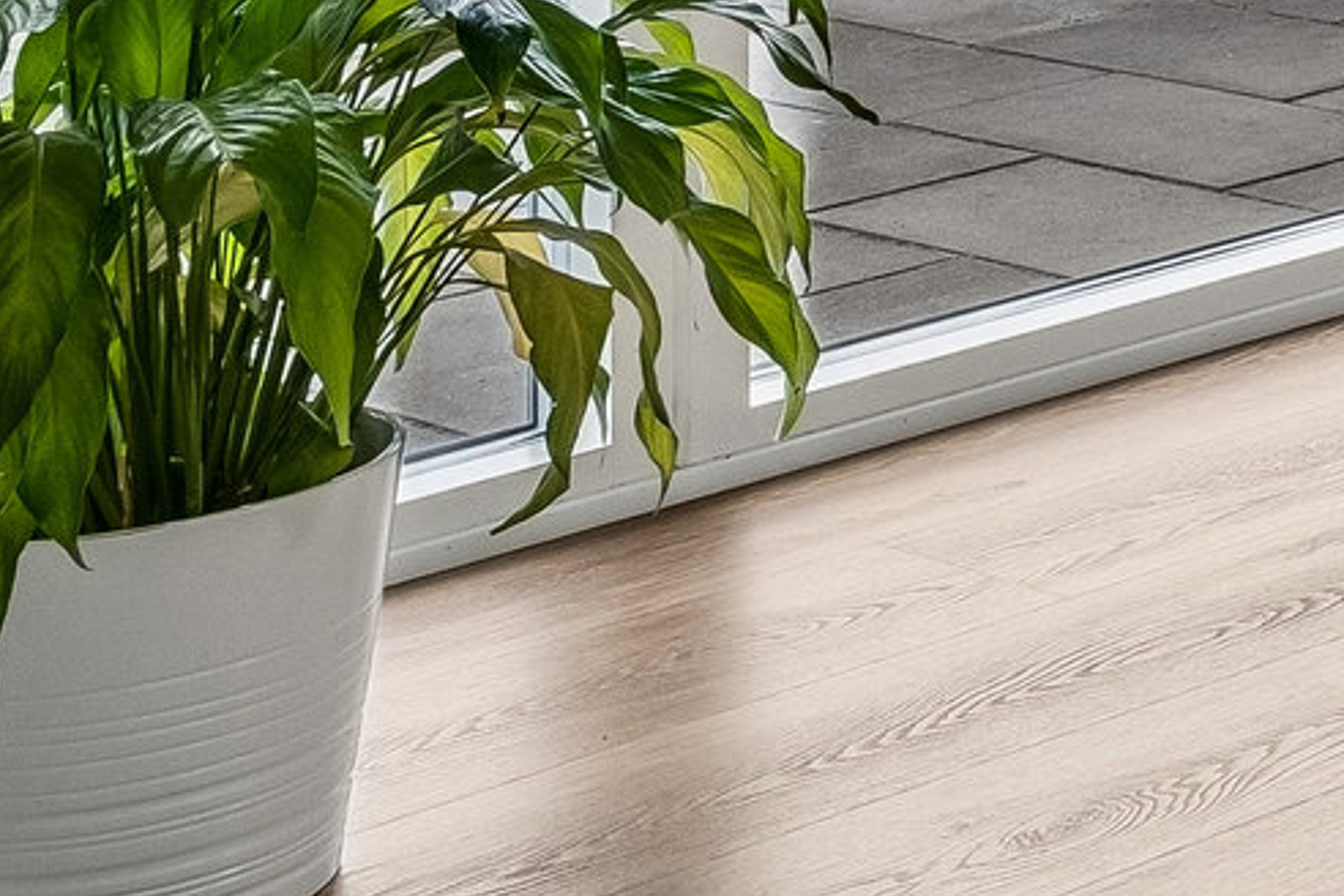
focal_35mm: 122
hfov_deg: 12.9
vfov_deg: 10.2
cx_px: 3191
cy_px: -1024
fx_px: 4554
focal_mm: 20
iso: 800
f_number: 11
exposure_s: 1/80
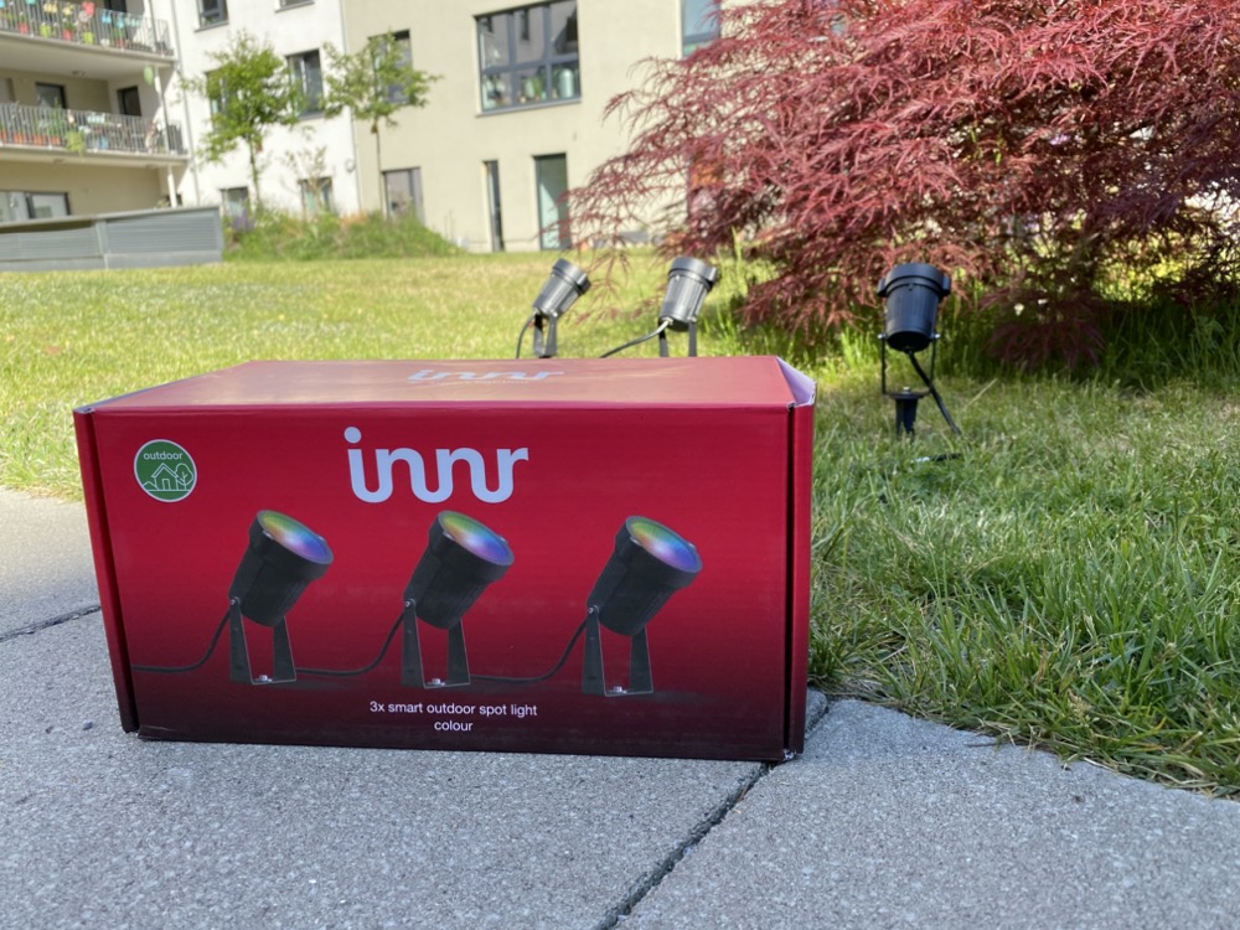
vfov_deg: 53.1
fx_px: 931
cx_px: 620
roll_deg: +1.6
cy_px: 465
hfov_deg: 67.3
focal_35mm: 26
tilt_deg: -12.3
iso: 32
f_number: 1.8
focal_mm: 4.25
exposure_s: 1/898
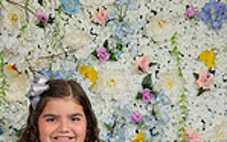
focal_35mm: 114
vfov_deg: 10.5
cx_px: 43
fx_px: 705
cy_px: 282
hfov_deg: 18.1
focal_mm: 37
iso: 800
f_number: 4.5
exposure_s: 1/125
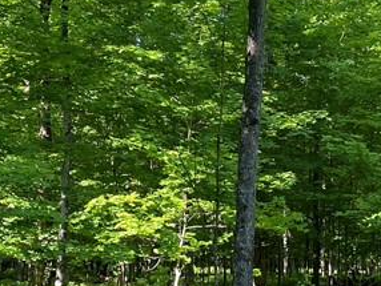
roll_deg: +0.4
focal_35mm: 93
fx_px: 1024
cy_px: 196
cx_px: 328
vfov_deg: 15.9
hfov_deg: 20.7
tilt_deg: +4.0
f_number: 1.6
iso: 32
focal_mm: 4.2
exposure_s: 1/201
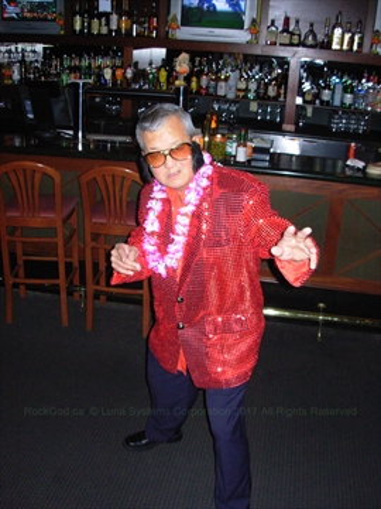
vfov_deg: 49.0
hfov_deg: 37.7
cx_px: 190
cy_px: 254
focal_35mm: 38
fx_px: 558
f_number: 2.9
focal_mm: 6.3
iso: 154
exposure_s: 1/98.7
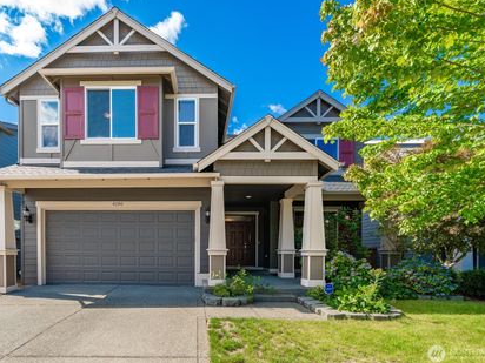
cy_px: 171
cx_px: 218
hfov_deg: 101.7
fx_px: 196
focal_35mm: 14
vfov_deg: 85.6
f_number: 7.1
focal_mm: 12
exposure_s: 1/100
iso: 100
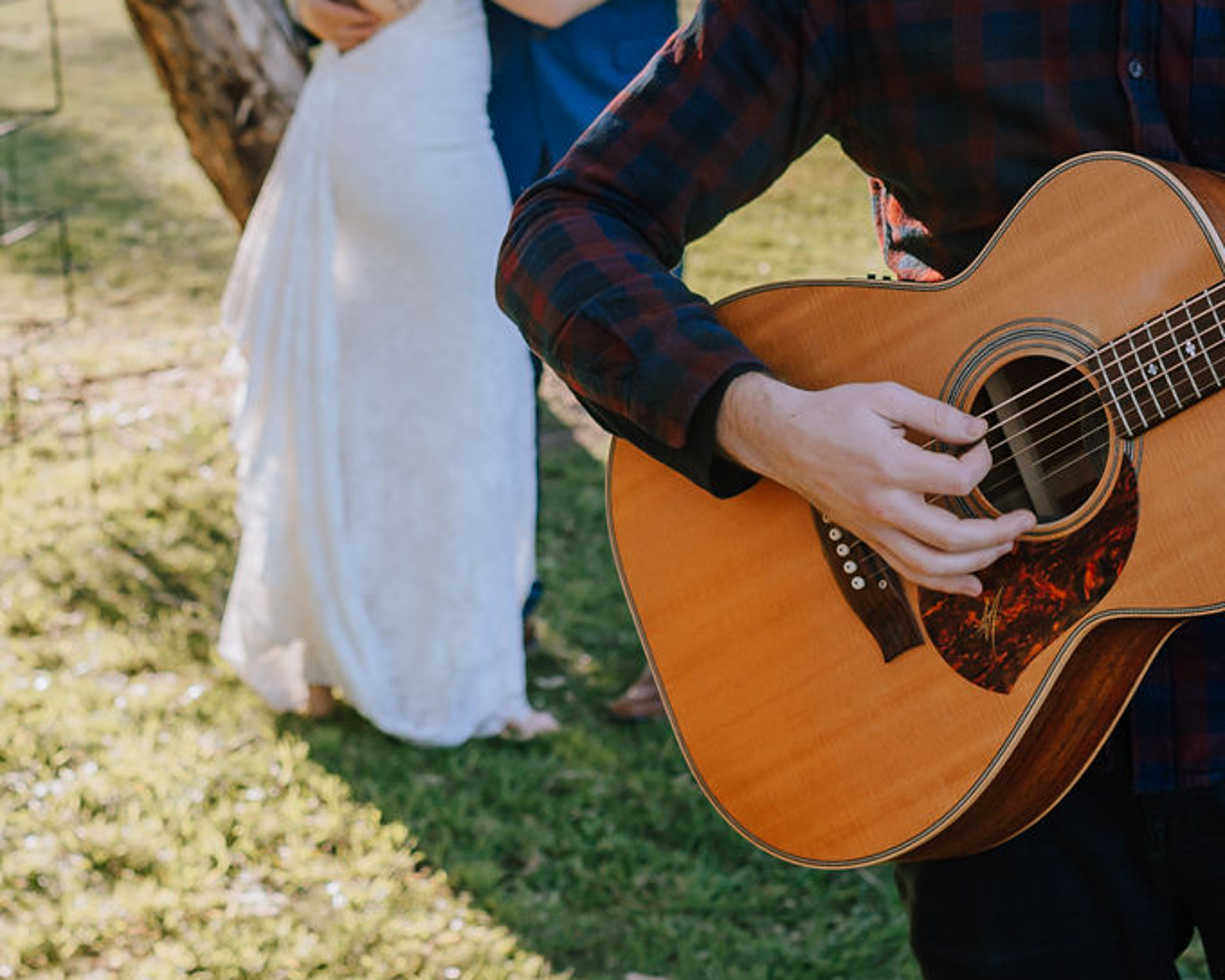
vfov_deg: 15.2
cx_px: 562
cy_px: -33
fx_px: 3589
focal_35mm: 99
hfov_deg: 19.4
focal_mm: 35
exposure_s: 1/320
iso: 180
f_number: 4.5
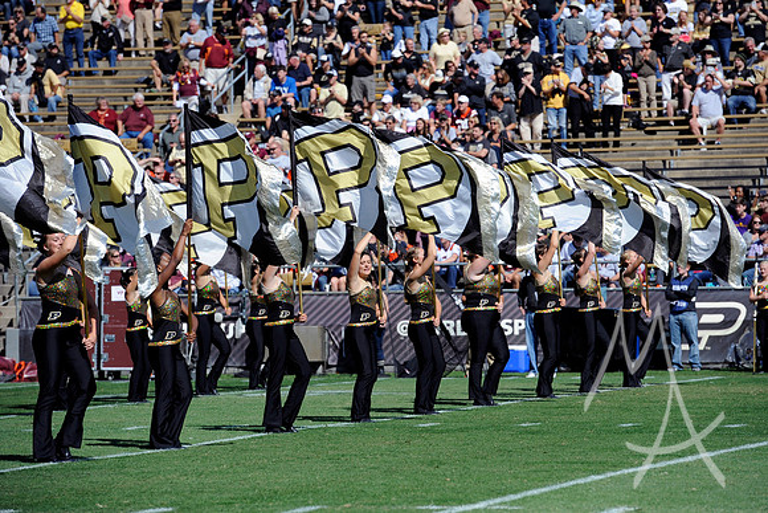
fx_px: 3947
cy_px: 256
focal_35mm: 185
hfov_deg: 11.1
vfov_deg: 7.4
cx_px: 384
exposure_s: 1/5000
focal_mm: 185
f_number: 6.3
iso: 800
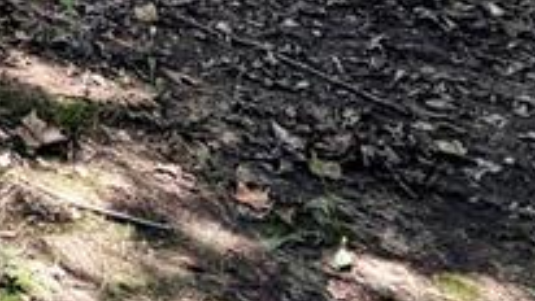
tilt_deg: -6.1
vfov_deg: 12.9
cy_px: -379
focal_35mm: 76
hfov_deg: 17.5
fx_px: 1078
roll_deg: -0.5
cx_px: -592
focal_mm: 2.22
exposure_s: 1/458
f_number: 2.2
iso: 64
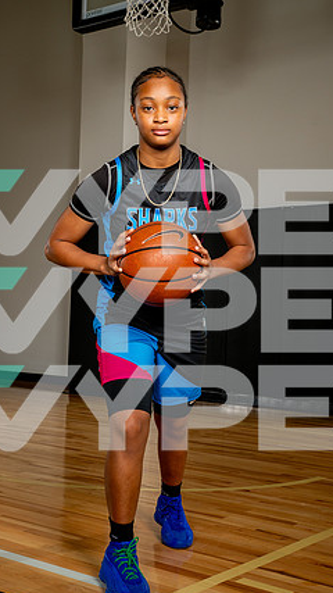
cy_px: 311
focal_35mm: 53
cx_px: 148
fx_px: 832
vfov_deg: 39.2
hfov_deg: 22.6
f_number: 8
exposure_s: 1/500
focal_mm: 48
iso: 250
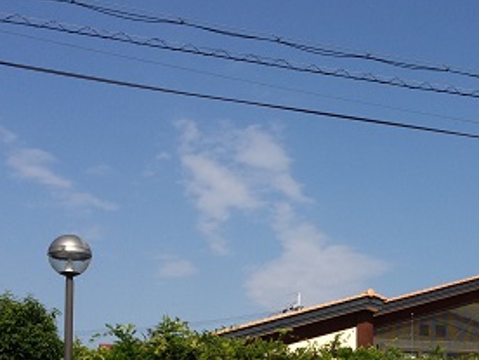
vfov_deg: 18.3
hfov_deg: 24.8
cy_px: 379
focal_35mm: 78
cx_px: 350
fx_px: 1079
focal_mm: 4.13
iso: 50
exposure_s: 1/1597
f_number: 2.4
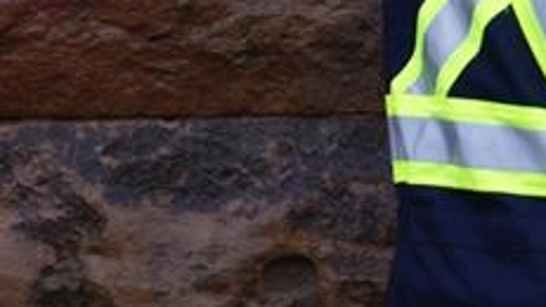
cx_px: -38
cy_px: -351
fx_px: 18794
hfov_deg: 1.7
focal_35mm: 1298
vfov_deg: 0.9
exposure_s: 1/320
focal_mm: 280
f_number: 4
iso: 125
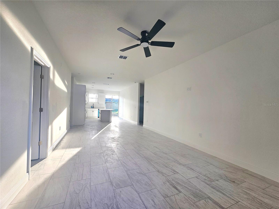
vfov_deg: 89.9
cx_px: 140
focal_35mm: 13
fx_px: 105
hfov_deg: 106.2
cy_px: 104
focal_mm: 2.2
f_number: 2.2
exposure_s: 1/120
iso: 50
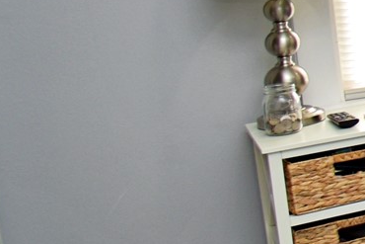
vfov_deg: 15.2
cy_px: -10
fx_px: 893
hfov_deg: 12.1
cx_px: 1049
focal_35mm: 88
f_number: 4.5
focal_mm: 10
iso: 200
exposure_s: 1/40
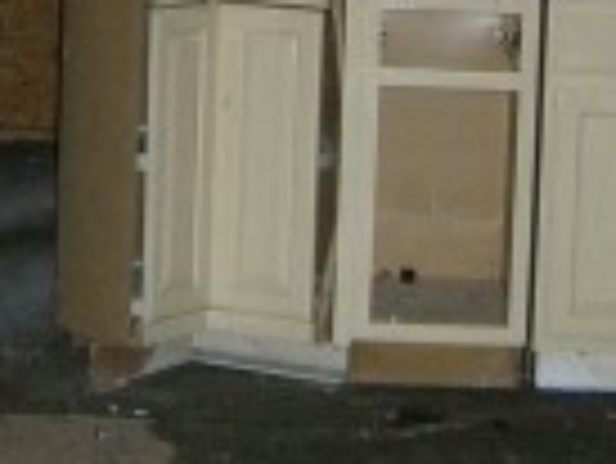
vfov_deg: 8.3
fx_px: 3153
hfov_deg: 11.2
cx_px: 243
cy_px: -99
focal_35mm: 177
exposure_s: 1/60
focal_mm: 6.2
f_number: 2.7
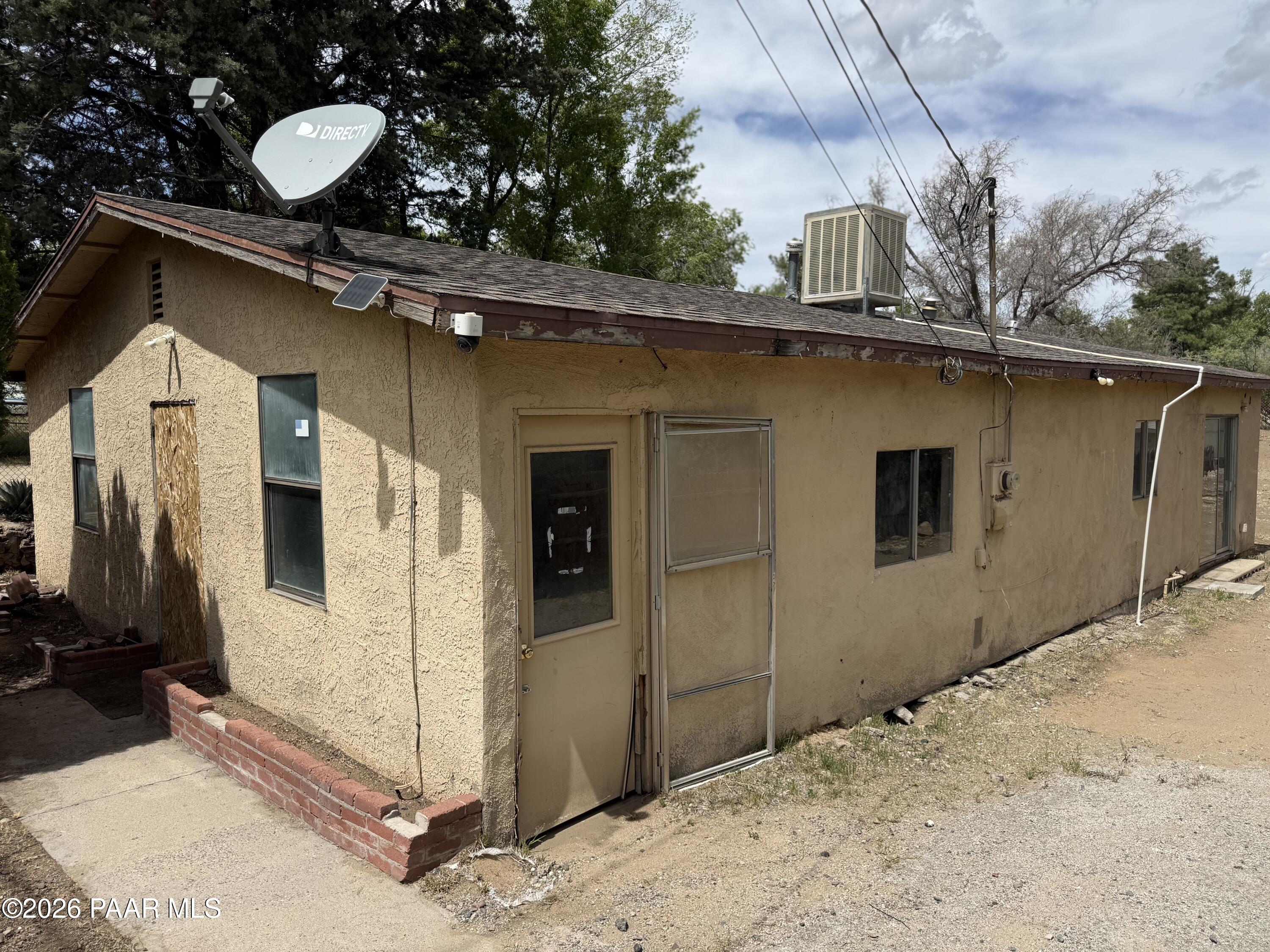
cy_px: 476
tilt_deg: -2.6
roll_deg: +0.5
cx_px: 635
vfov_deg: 56.8
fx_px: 881
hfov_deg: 71.6
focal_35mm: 24
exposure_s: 1/6173
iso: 80
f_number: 1.78
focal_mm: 6.76
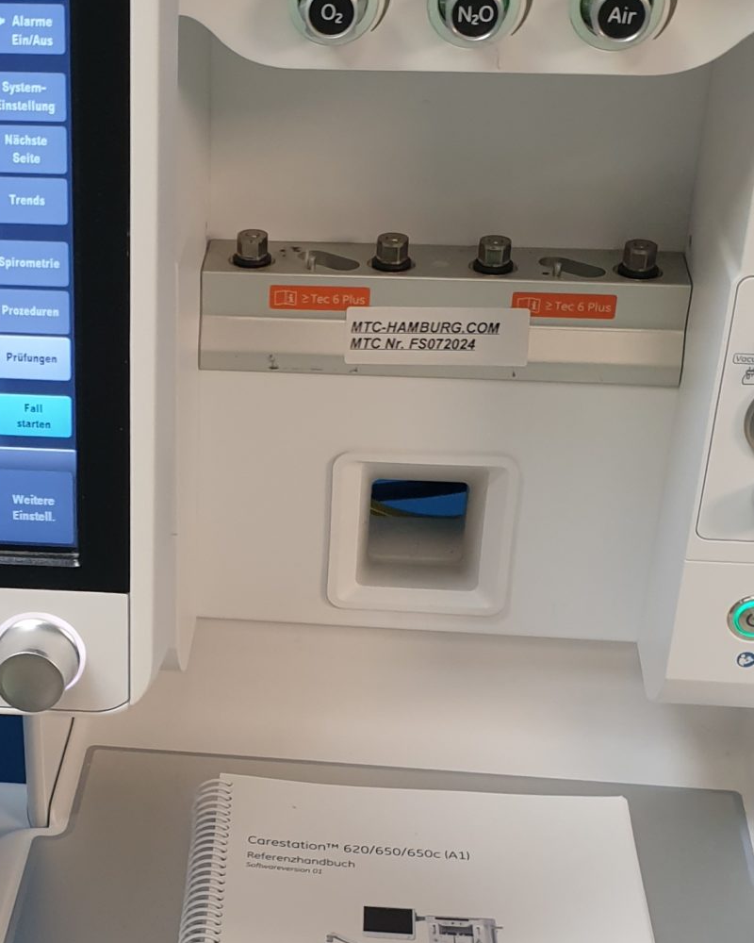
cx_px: 106
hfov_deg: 23.0
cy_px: 659
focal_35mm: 65
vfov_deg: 28.9
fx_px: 1813
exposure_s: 1/50
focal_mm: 4.3
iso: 125
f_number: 2.4
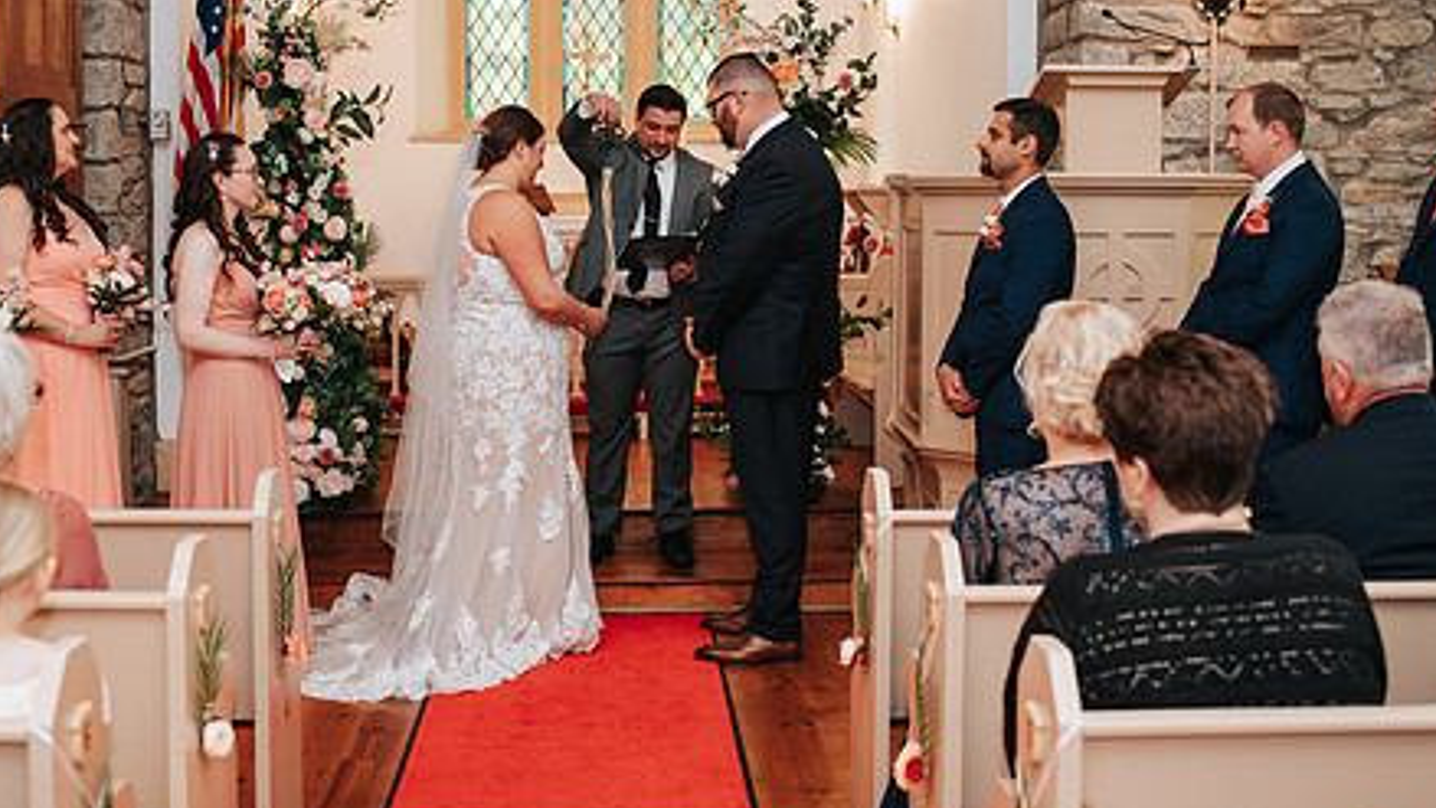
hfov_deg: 42.0
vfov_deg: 24.3
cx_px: 648
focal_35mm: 49
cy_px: 260
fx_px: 1866
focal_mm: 35
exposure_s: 1/200
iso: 1000
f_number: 2.8
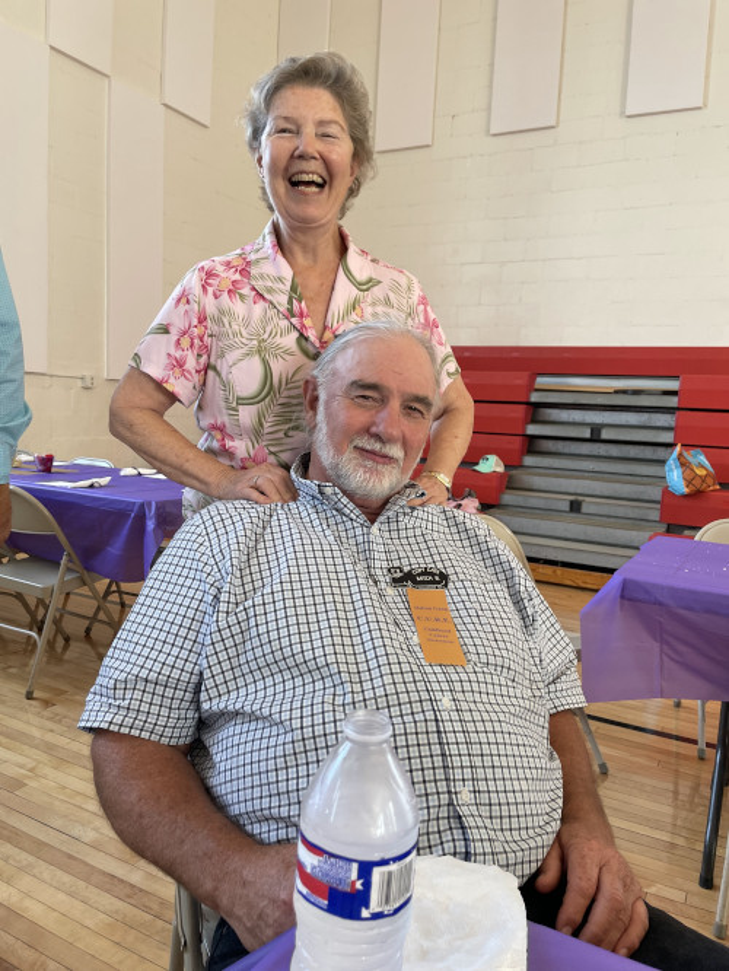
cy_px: 486
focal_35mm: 26
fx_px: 730
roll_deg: -4.4
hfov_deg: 53.1
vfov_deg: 67.3
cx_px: 364
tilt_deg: -4.8
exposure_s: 1/106
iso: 125
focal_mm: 4.2
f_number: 1.6
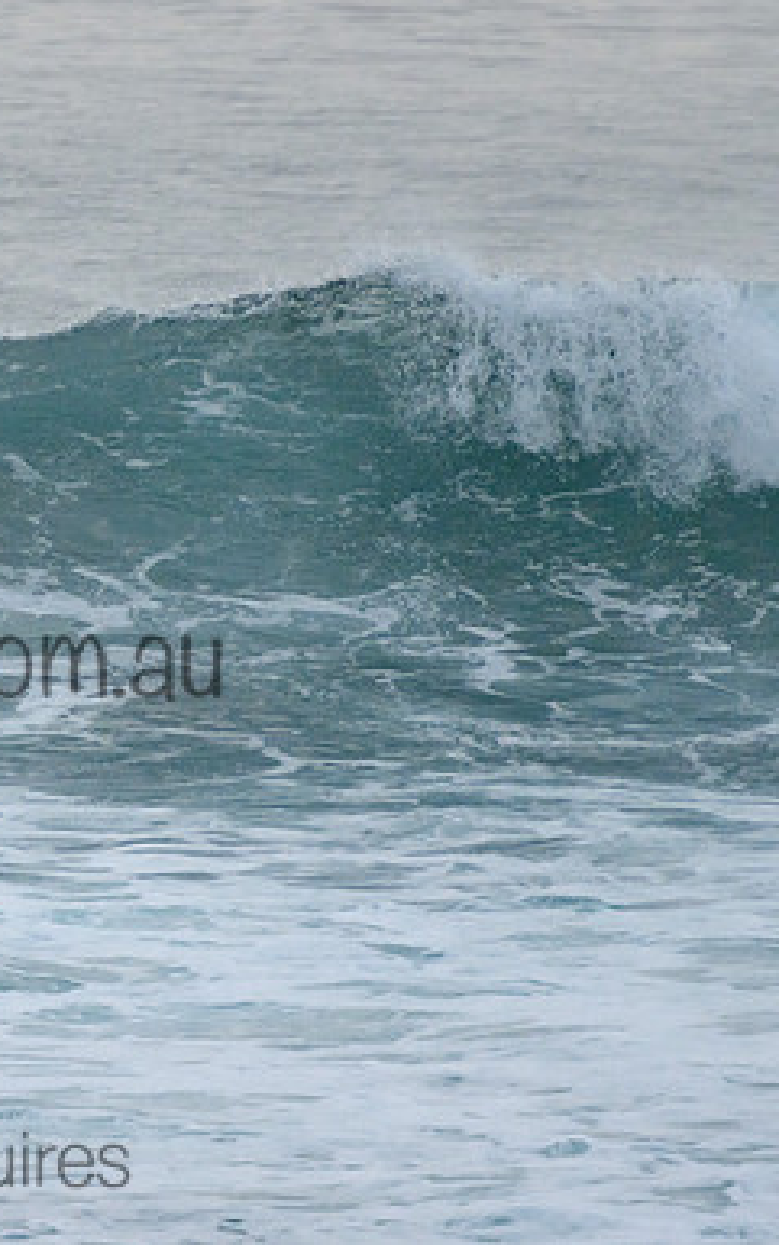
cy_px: 489
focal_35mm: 802
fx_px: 27212
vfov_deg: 2.6
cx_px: -184
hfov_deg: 1.6
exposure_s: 1/1250
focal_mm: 380
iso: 500
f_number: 5.6
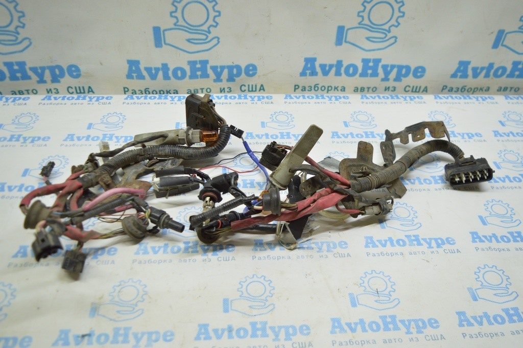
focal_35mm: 33
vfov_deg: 39.9
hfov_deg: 57.3
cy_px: 174
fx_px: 479
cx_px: 262
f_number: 3.8
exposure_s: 1/60
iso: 400
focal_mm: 22
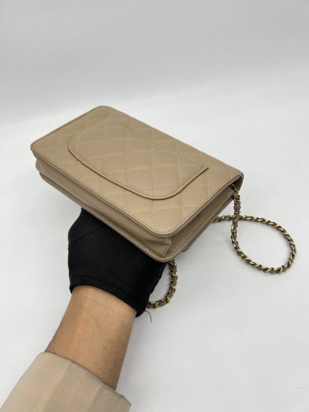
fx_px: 309
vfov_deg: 67.3
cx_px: 154
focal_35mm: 26
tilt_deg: -49.4
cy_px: 206
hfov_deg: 53.1
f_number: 1.5
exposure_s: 1/105
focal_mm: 5.7
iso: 32
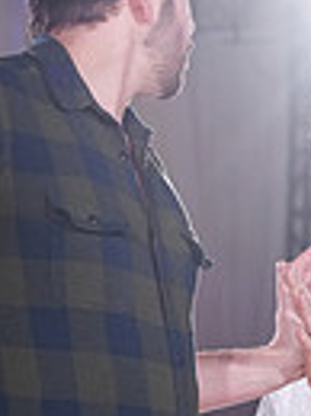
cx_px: 204
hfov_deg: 4.9
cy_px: 541
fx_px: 3618
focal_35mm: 301
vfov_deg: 6.5
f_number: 4
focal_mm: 70
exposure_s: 1/400
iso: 2000
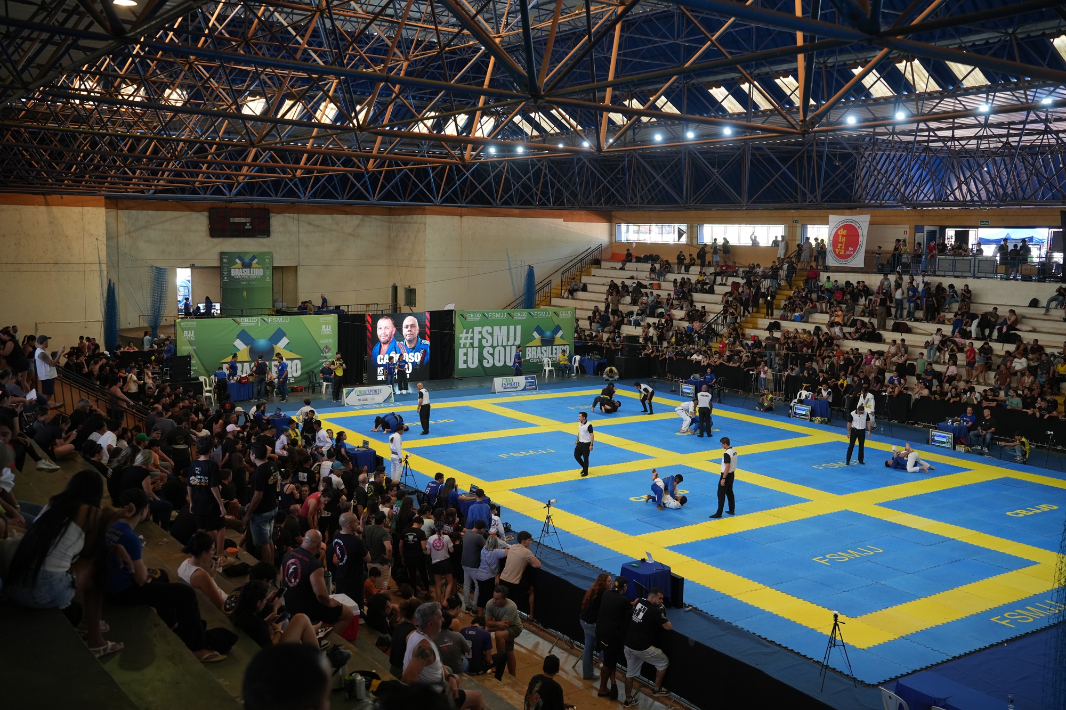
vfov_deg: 37.8
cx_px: 533
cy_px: 355
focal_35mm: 35
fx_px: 1036
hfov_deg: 54.4
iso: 1250
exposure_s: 1/320
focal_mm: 35
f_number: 2.8
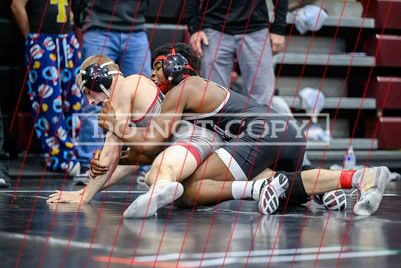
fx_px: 1950
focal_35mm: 175
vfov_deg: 7.9
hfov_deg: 11.7
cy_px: 134
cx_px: 200
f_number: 2.8
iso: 6400
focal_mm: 175
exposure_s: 1/800
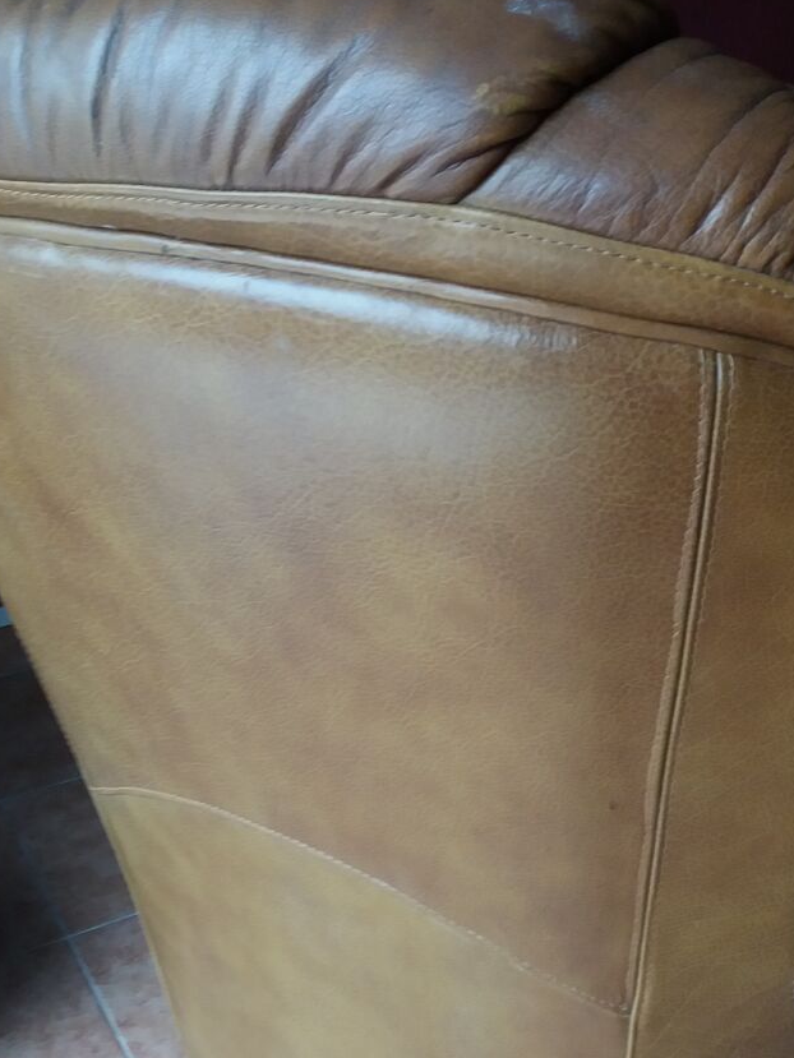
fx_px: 1376
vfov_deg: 41.7
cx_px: 481
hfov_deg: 32.1
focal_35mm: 45
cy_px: 673
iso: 125
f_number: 1.9
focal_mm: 3.7
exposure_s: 1/33
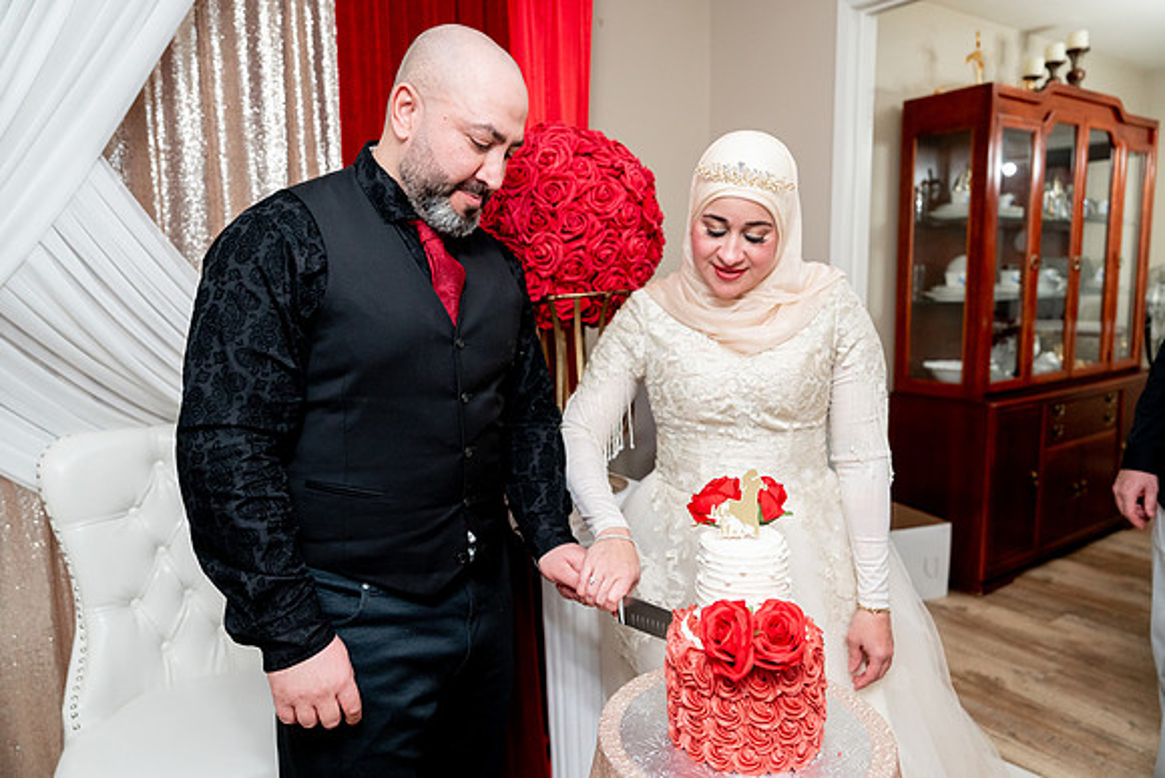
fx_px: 777
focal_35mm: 24
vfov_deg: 53.2
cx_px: 582
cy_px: 389
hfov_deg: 73.7
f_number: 2.8
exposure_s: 1/160
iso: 1600
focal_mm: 24
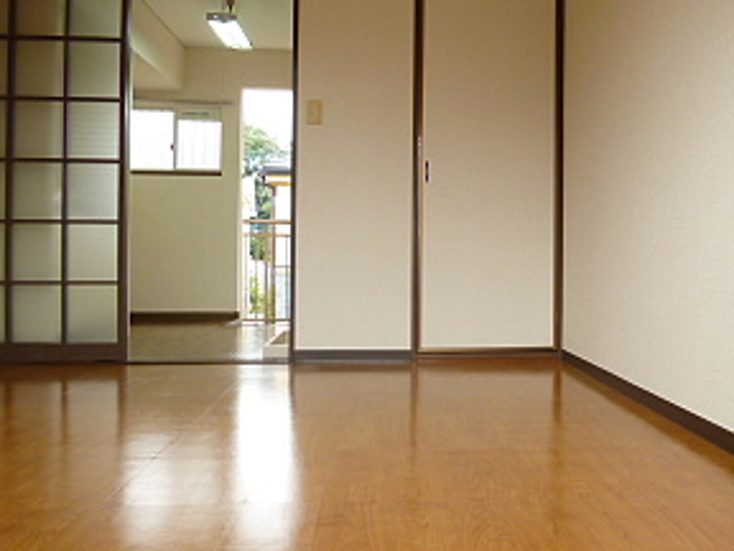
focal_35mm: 35
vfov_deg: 40.7
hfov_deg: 51.6
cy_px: 251
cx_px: 492
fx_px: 742
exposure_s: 1/60
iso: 200
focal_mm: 4.3
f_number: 2.5
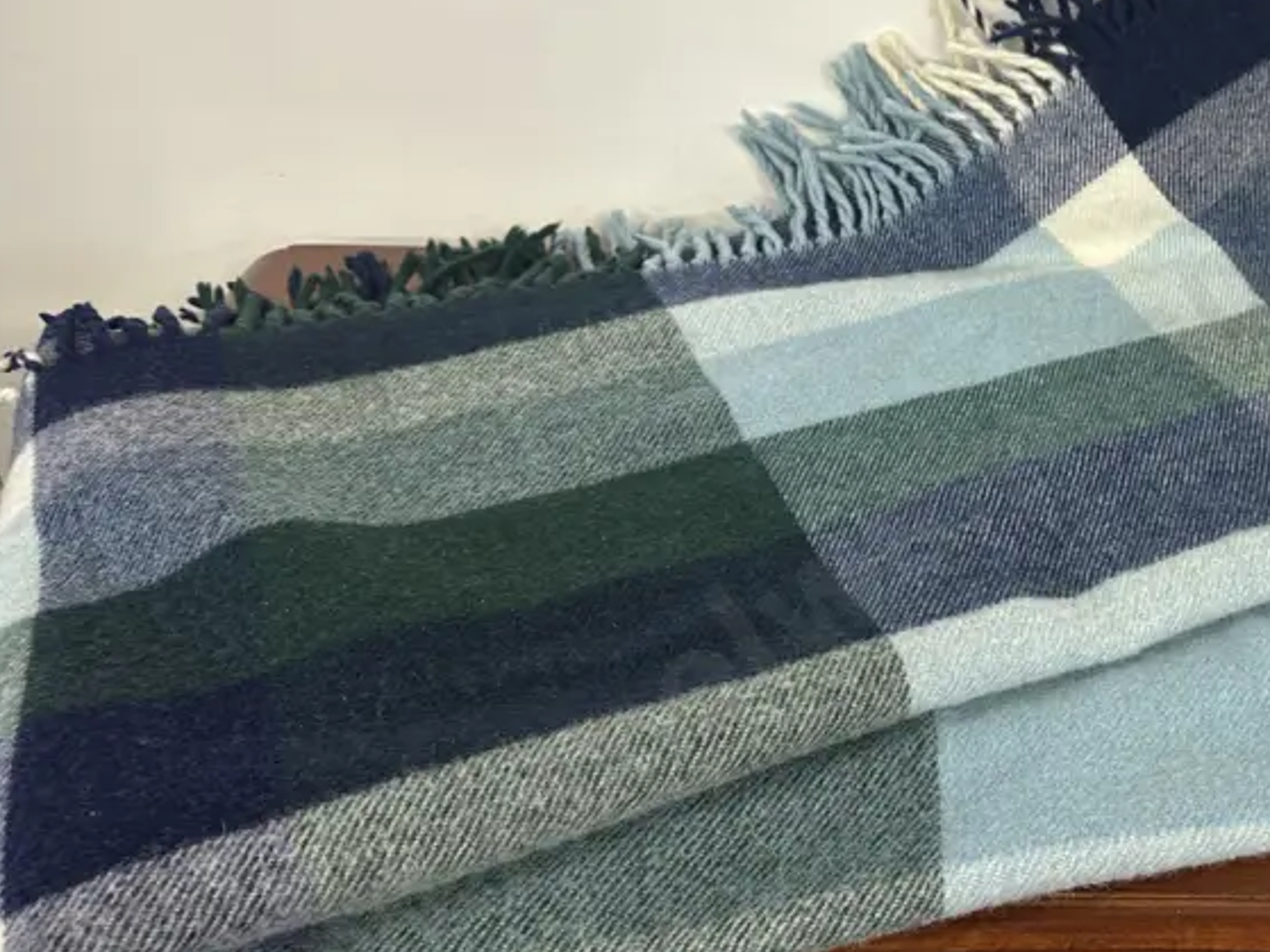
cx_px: 1066
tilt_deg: -32.7
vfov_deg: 32.8
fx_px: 1614
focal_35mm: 44
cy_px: 418
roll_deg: -1.2
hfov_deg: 40.7
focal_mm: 6.86
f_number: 1.78
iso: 125
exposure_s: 1/50
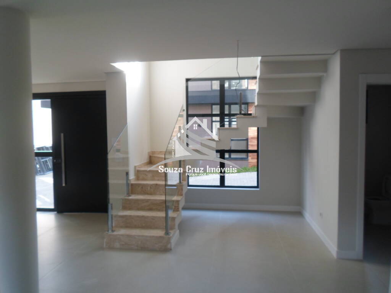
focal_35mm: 25
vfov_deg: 54.9
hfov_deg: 69.4
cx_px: 196
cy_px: 146
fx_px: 282
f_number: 2.5
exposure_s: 1/60
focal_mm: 4.5
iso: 80
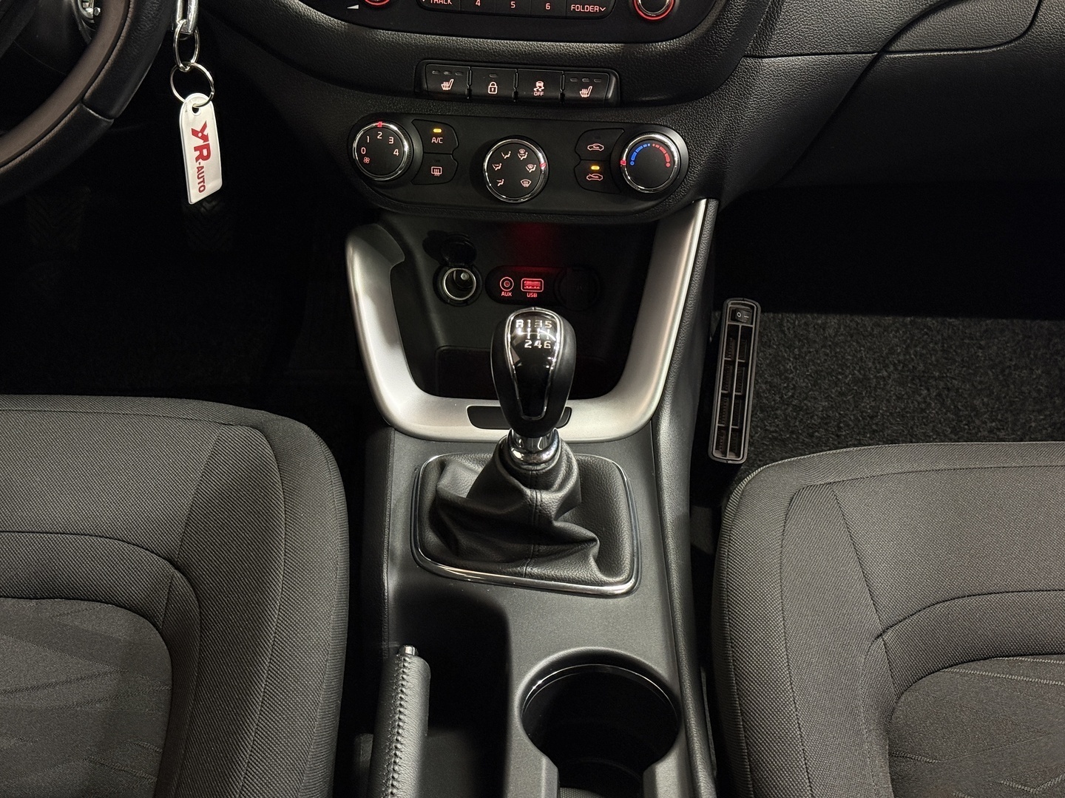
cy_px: 399
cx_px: 532
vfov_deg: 30.3
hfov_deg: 39.7
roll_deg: -0.8
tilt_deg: -36.2
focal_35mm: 48
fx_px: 1477
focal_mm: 6.76
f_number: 1.78
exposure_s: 1/36
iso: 400
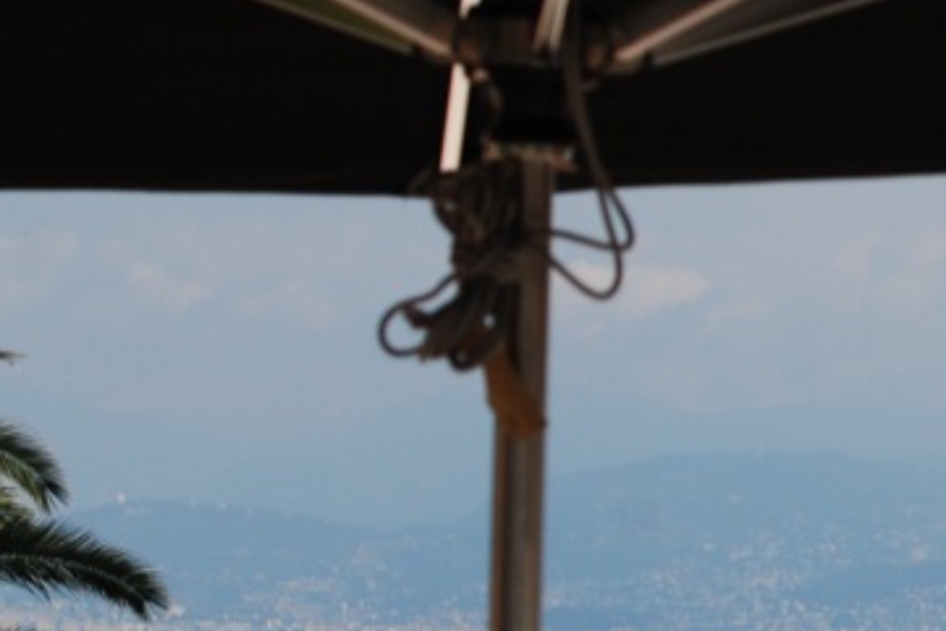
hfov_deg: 6.9
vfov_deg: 4.6
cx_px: 1132
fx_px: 7834
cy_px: 174
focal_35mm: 298
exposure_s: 1/800
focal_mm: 70
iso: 200
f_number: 7.1
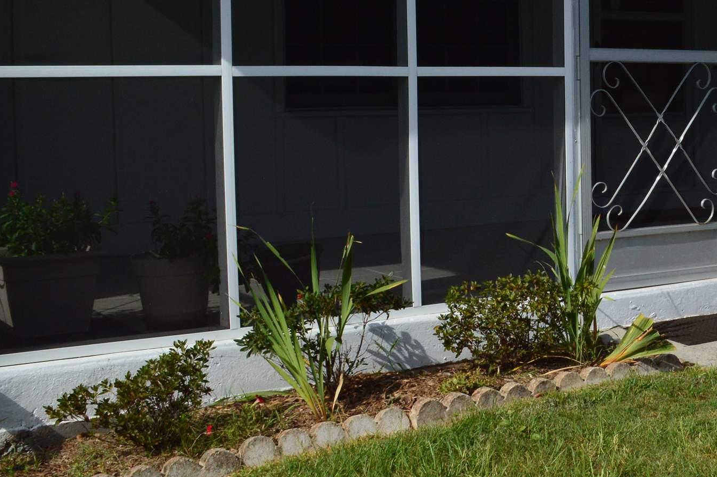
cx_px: 702
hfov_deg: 30.3
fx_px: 1233
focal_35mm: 62
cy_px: 127
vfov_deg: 21.7
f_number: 11
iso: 400
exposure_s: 1/500
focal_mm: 18
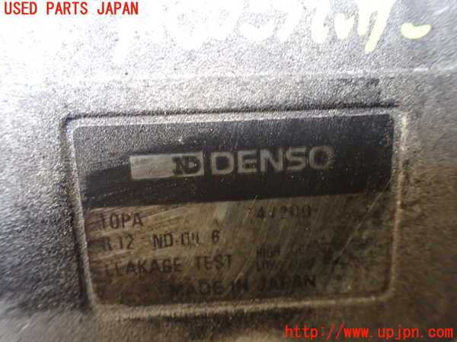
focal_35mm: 30
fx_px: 396
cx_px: 228
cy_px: 171
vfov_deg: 46.8
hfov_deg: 60.0
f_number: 2.3
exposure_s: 1/30
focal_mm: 5.4
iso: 1000
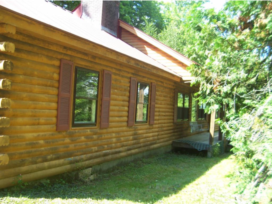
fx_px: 267
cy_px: 102
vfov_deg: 41.8
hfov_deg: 53.9
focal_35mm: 34
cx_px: 136
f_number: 2.7
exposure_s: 1/125
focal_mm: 5.6
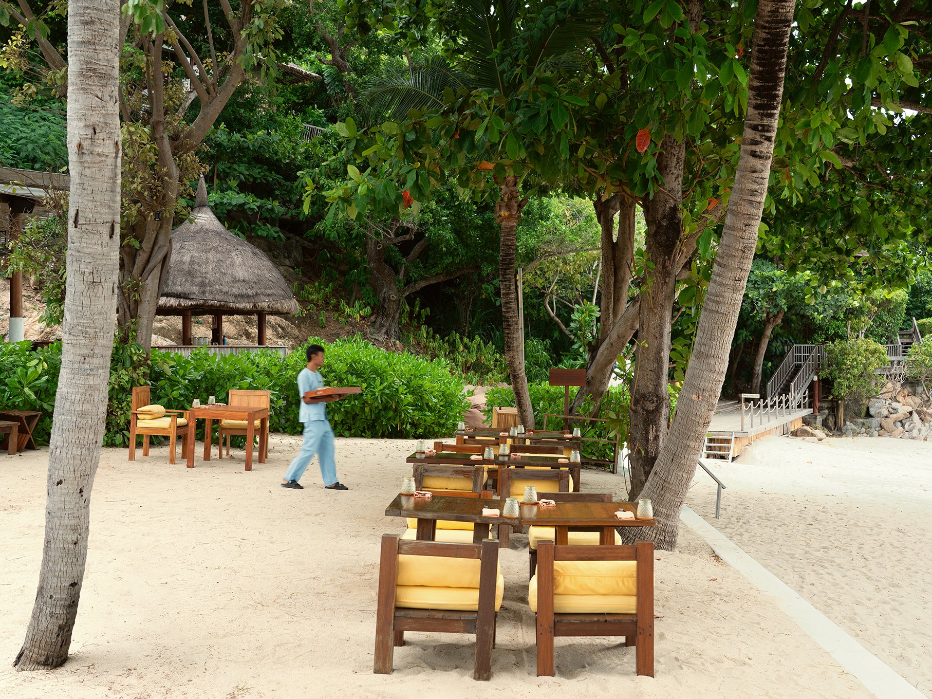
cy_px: 350
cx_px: 517
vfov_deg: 37.7
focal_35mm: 38
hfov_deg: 48.9
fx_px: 1023
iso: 400
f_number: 5.6
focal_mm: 35
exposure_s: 1/30
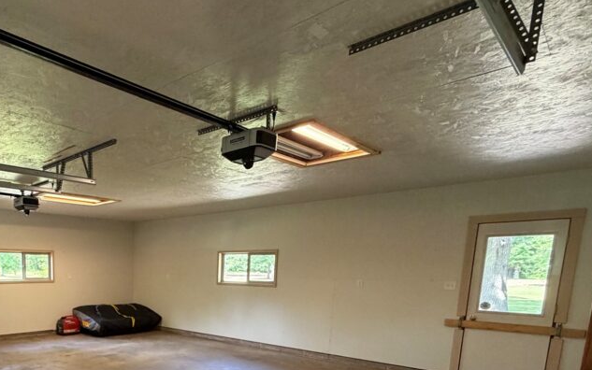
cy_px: 327
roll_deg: -0.1
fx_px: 403
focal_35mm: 25
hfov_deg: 65.9
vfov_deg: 45.1
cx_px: 117
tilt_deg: -8.6
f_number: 2.2
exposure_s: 1/60
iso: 320
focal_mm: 2.22
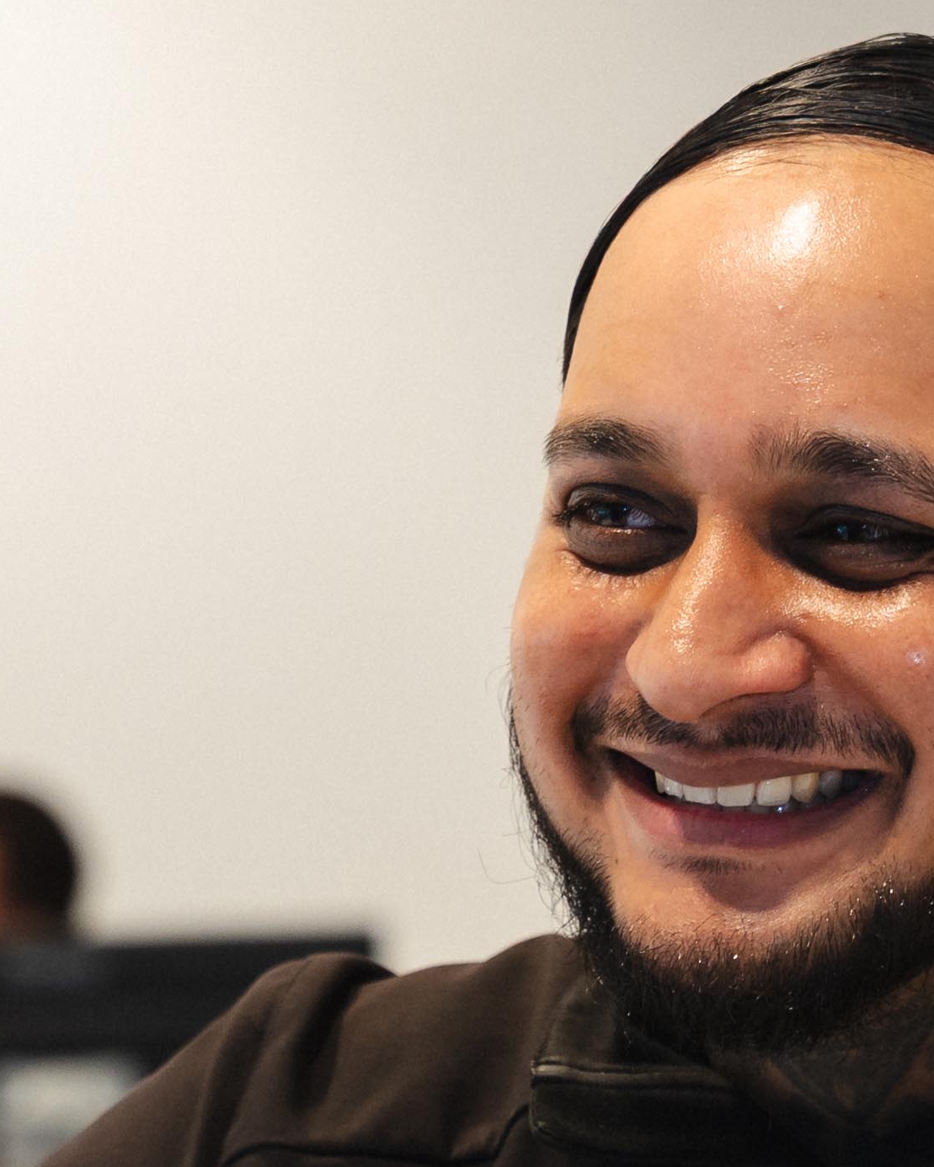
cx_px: 159
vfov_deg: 7.3
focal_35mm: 263
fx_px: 9083
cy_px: 1494
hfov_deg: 5.9
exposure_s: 1/50
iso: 400
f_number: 3.2
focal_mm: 55.4
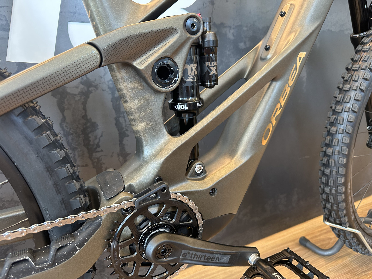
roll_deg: +1.8
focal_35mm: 24
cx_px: 186
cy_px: 140
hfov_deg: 71.6
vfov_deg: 56.8
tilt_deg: -13.2
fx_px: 258
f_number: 1.78
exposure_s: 1/50
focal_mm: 6.86
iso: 250
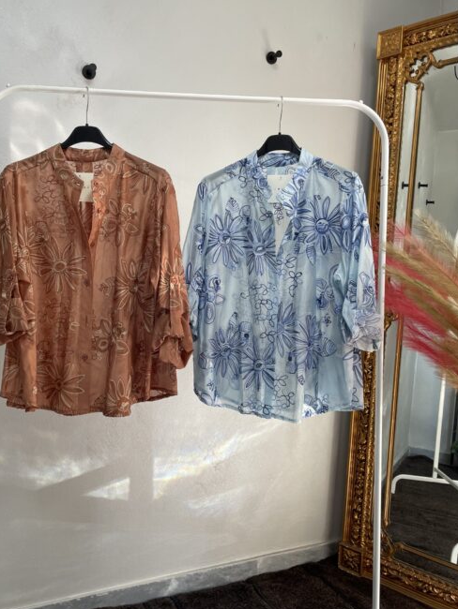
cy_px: 314
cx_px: 189
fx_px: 564
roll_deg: +0.0
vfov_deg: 56.8
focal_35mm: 32
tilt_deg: -4.2
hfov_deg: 44.0
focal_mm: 4.2
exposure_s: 1/100
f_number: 1.6
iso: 80
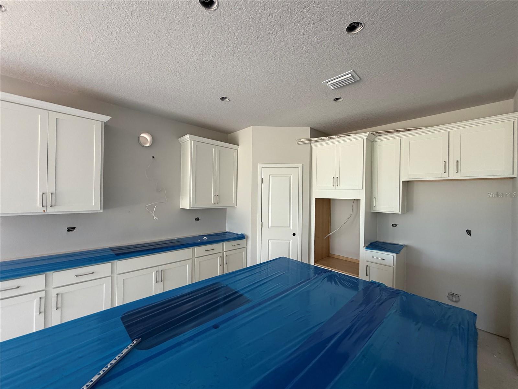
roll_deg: -1.7
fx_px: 209
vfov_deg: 85.7
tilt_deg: -0.2
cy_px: 194
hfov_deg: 102.1
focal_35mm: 14
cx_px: 259
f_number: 2.2
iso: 250
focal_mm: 2.22
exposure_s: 1/121
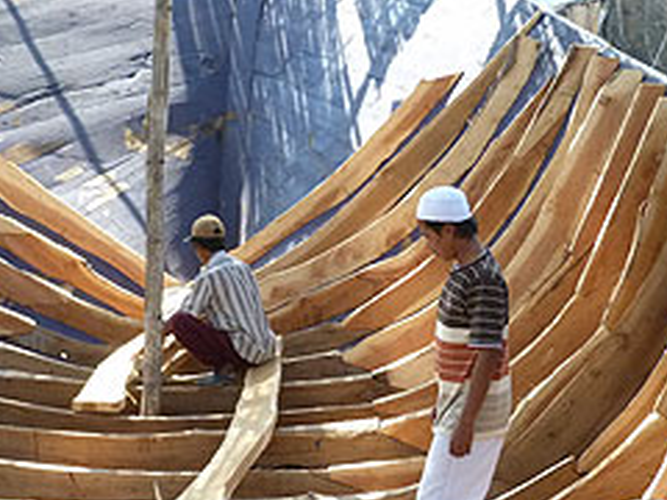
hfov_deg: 22.2
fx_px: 1696
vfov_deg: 16.7
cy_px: 378
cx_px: 245
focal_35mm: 88
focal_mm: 8.5
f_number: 3.2
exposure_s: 1/500
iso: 320
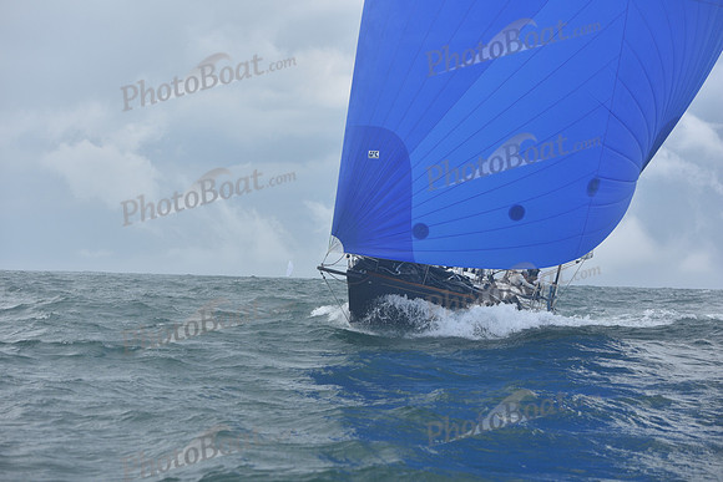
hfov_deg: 28.8
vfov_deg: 19.5
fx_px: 1406
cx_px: 362
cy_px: 241
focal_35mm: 70
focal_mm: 70
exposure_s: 1/800
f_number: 5
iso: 320
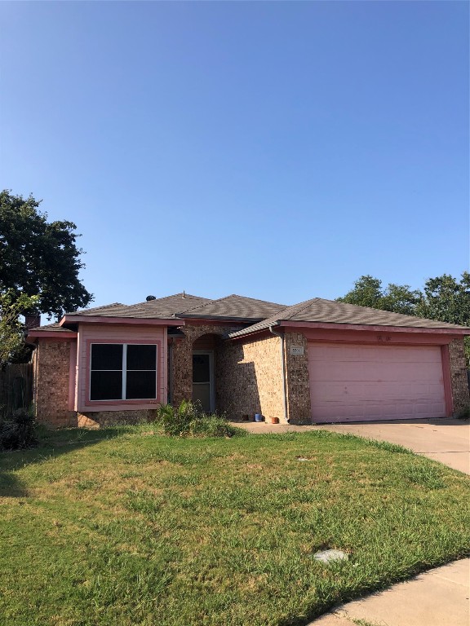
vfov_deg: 63.4
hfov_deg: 49.7
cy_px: 313
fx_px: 507
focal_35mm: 28
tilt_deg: +10.1
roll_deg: +0.5
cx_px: 235
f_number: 1.8
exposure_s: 1/1621
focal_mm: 3.99
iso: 20
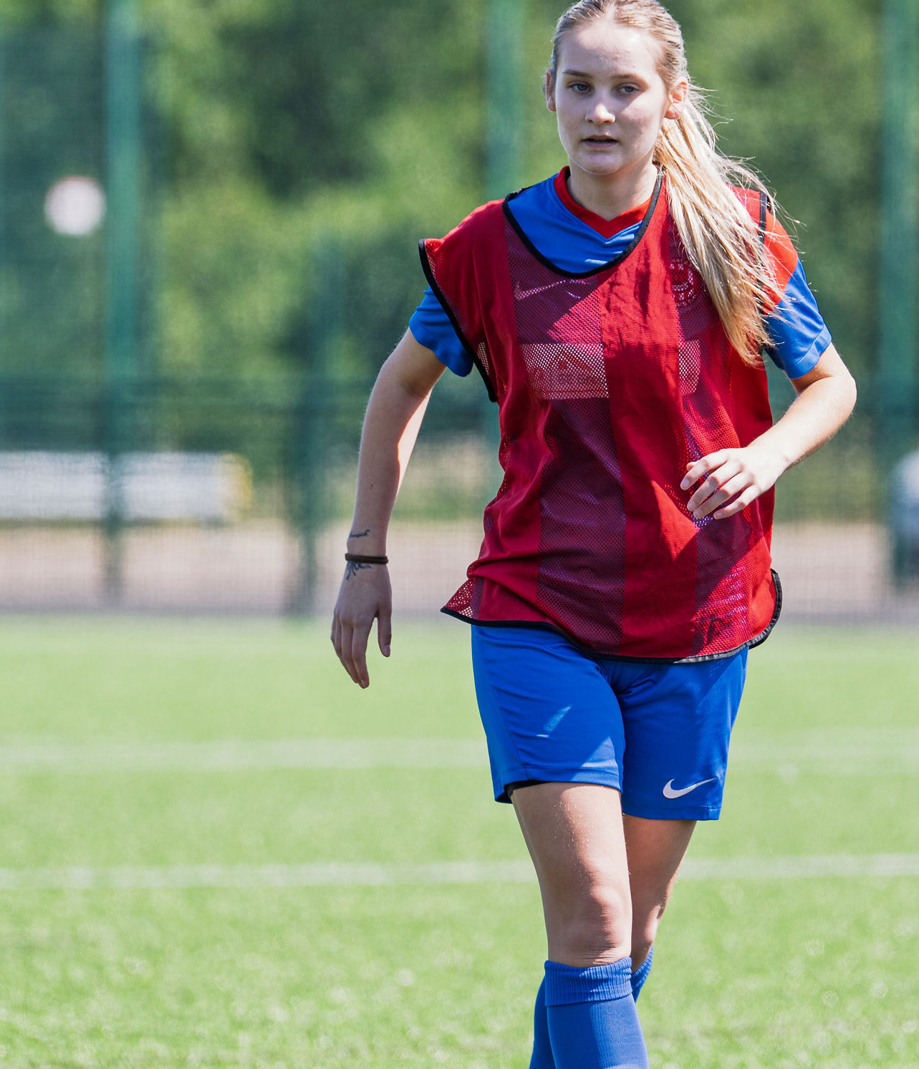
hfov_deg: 3.1
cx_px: 717
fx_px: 17043
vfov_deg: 3.6
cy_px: 431
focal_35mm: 523
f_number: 2.8
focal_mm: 200
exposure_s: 1/640
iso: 80
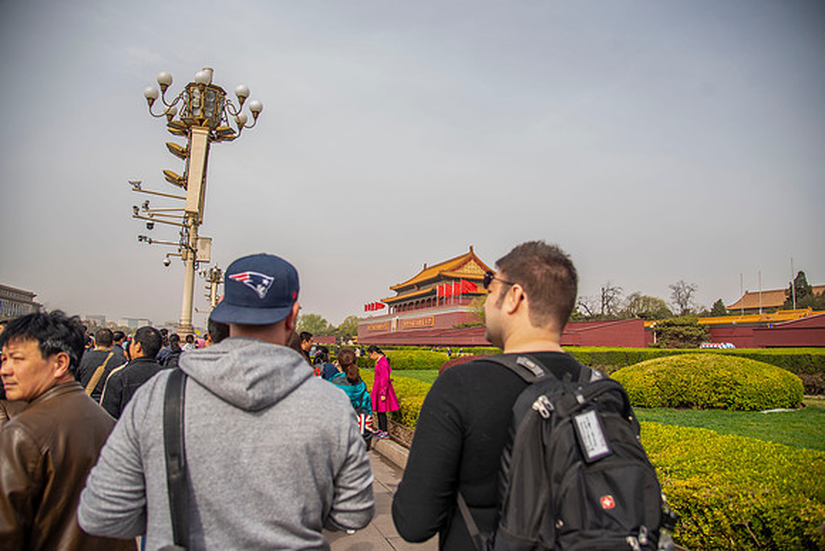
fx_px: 550
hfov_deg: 73.7
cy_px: 276
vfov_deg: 53.2
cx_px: 412
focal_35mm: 24
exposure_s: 1/320
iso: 100
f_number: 4
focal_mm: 24
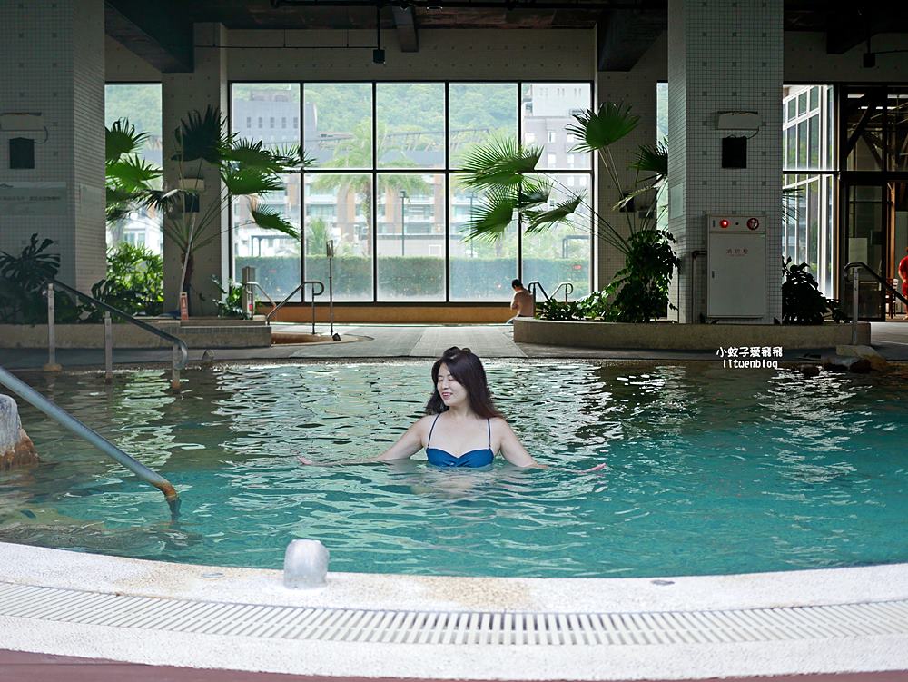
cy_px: 341
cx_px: 454
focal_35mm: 50
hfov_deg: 38.2
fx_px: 1312
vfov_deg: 29.1
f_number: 1.8
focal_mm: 25
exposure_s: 1/250
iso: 200
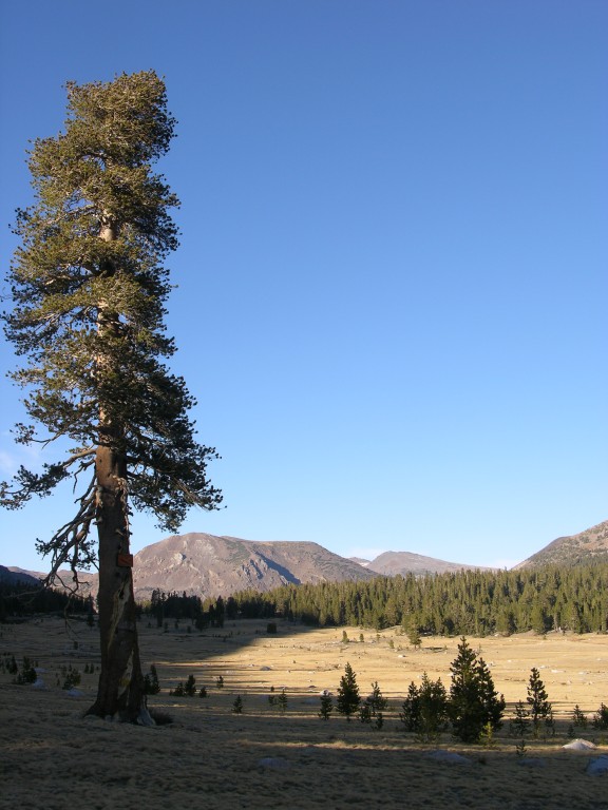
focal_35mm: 50
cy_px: 405
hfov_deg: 29.1
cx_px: 304
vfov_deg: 38.2
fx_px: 1171
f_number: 5.4
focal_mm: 12.7
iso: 50
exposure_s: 1/181
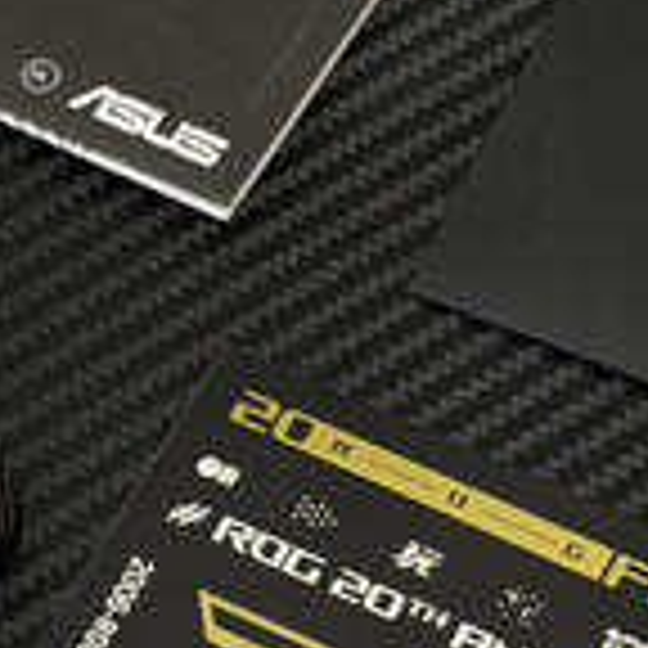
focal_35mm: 230
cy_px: 457
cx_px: -356
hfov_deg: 7.5
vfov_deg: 7.6
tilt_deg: -56.1
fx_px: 4871
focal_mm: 6.76
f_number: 1.78
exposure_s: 1/60
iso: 160
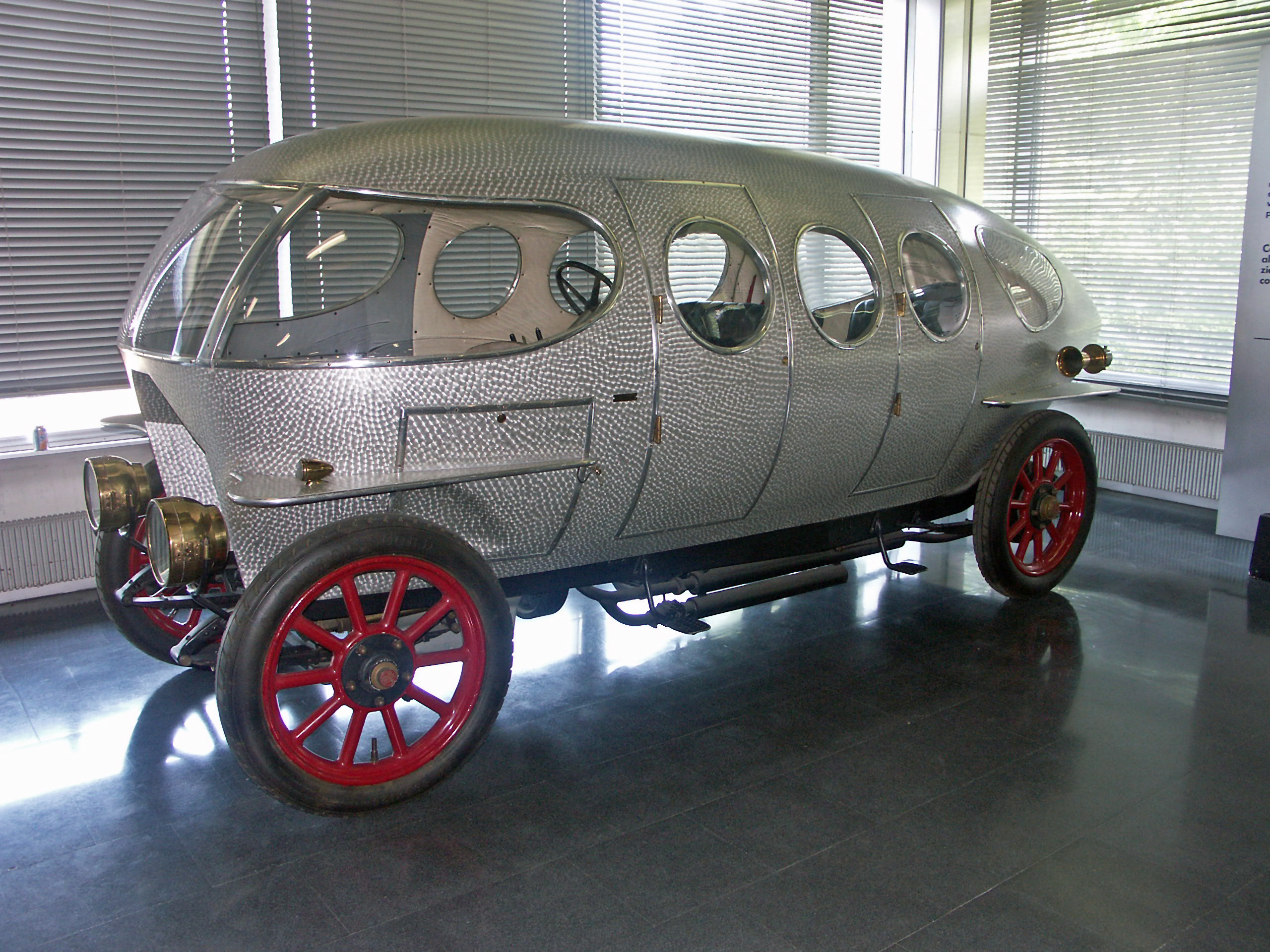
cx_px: 635
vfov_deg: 46.8
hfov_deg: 60.0
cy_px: 476
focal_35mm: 30
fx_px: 1101
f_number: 2.8
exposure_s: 1/50
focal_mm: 7.77
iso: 100
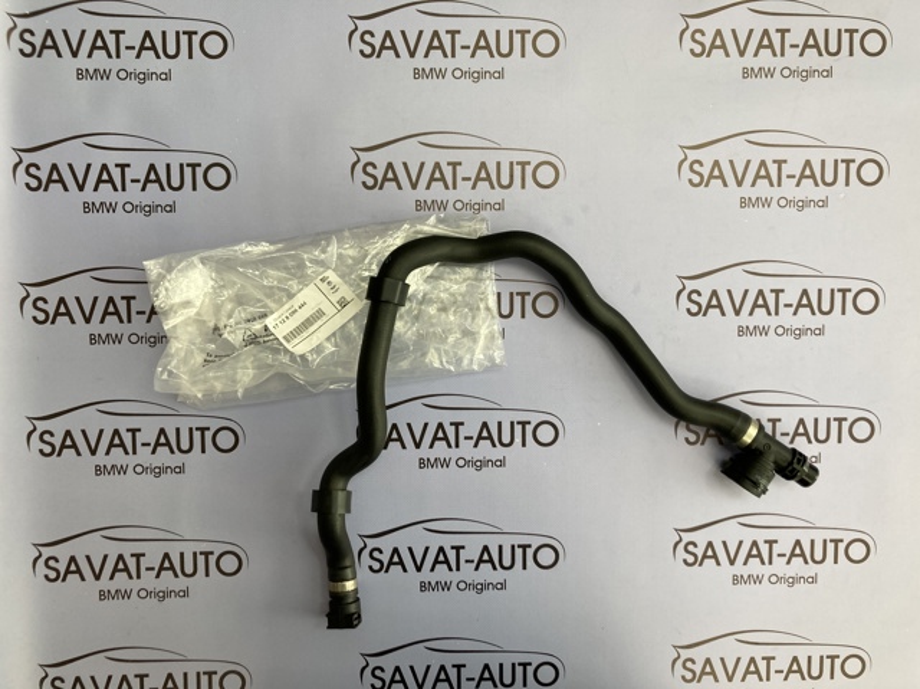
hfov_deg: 63.5
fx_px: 744
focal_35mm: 28
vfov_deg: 49.7
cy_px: 344
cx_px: 460
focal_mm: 3.99
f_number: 1.8
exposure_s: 1/121
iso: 80
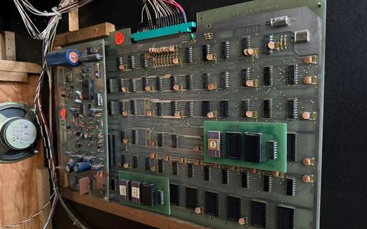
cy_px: 123
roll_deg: +0.4
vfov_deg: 47.5
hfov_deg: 70.4
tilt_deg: -6.7
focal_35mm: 26
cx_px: 182
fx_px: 260
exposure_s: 1/24
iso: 1250
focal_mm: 6.76
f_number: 1.78
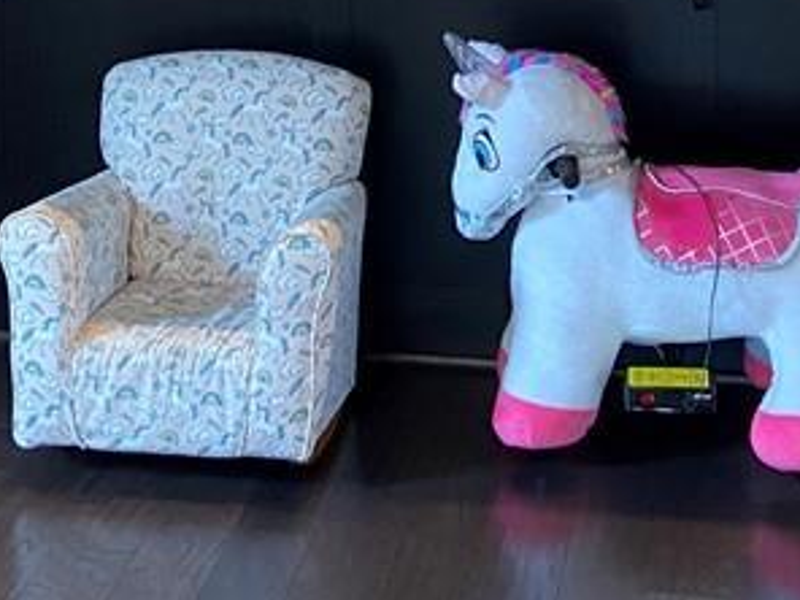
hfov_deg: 21.8
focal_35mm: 90
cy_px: -257
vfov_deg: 15.4
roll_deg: +0.2
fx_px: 2080
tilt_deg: -6.4
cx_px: 459
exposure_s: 1/60
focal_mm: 4.25
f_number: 1.8
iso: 160
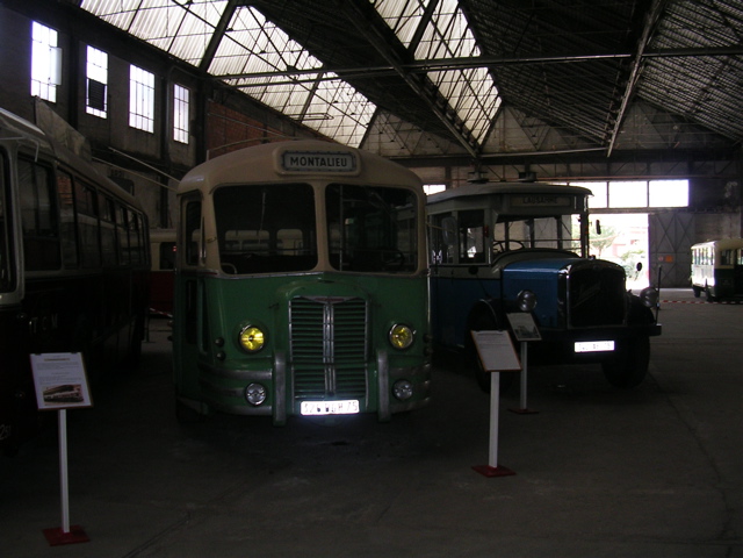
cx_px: 372
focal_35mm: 38
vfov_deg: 37.7
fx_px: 816
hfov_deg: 49.0
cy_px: 279
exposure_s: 1/60.1
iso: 58
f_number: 2.8
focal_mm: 5.8
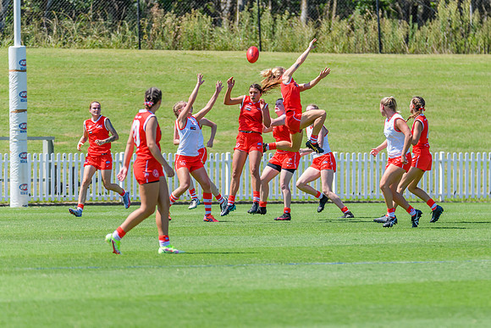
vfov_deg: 3.0
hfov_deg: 4.4
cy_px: 158
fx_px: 6351
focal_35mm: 466
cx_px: 300
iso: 800
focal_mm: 350
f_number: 7.1
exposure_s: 1/2000
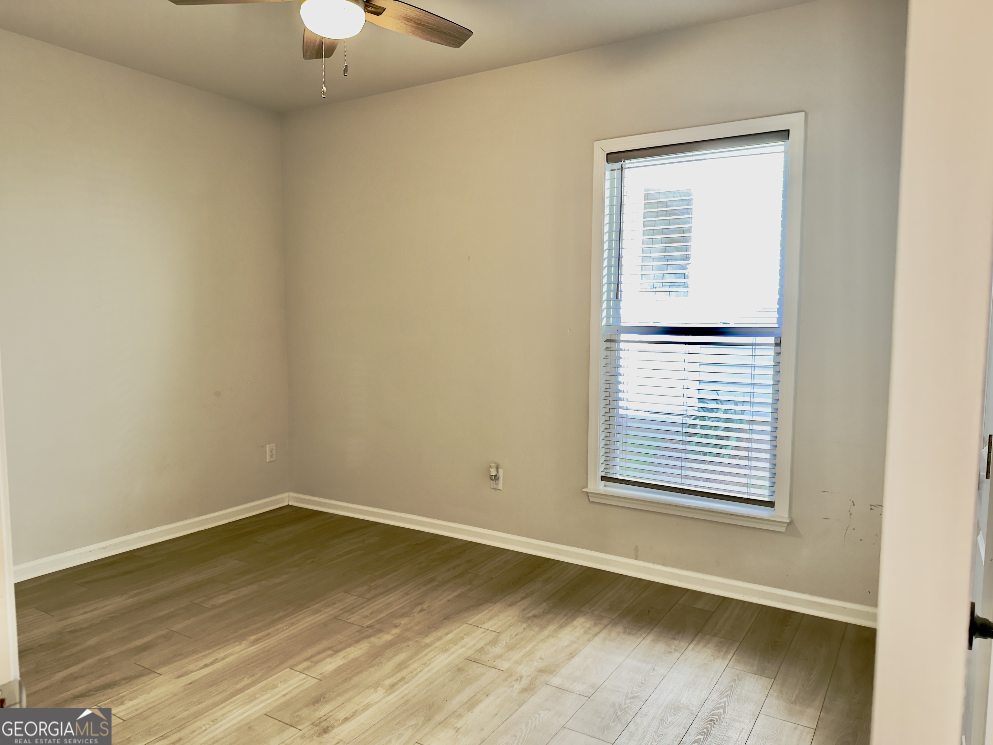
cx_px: 496
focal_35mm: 24
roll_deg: +0.0
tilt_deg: -5.9
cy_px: 372
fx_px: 688
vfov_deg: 56.8
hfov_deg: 71.6
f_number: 1.78
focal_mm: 6.76
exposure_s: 1/30
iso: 50
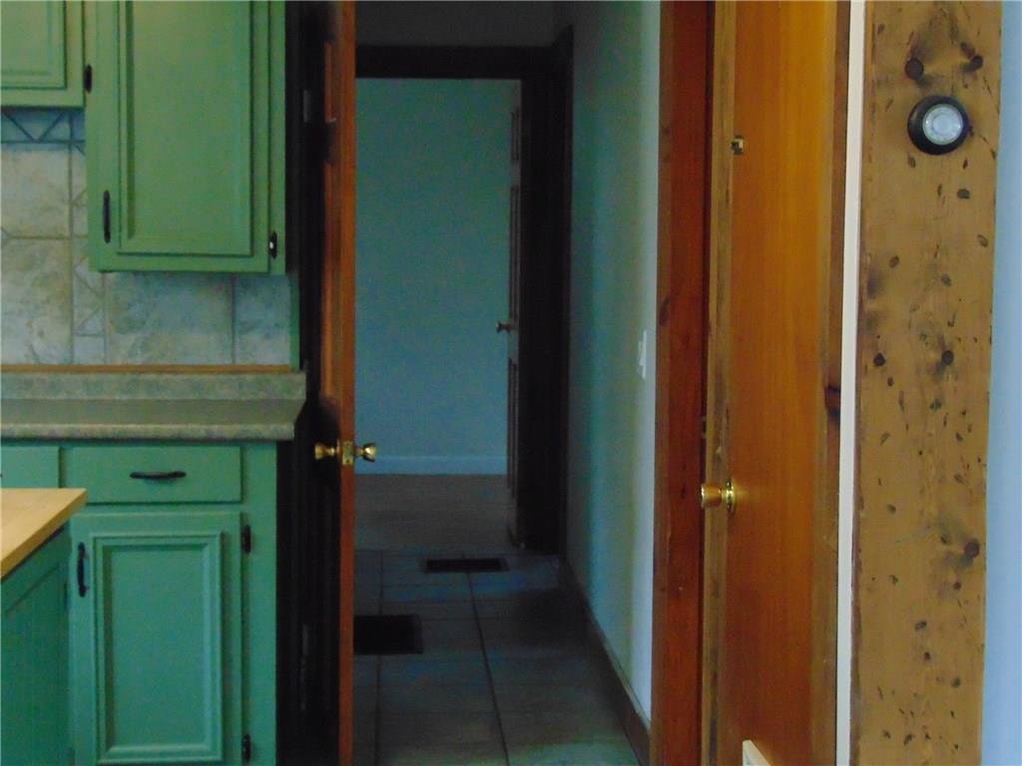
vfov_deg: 20.7
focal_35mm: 71
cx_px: 511
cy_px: 383
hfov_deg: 27.4
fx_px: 2096
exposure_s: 1/20
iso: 800
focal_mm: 12.8
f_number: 3.7
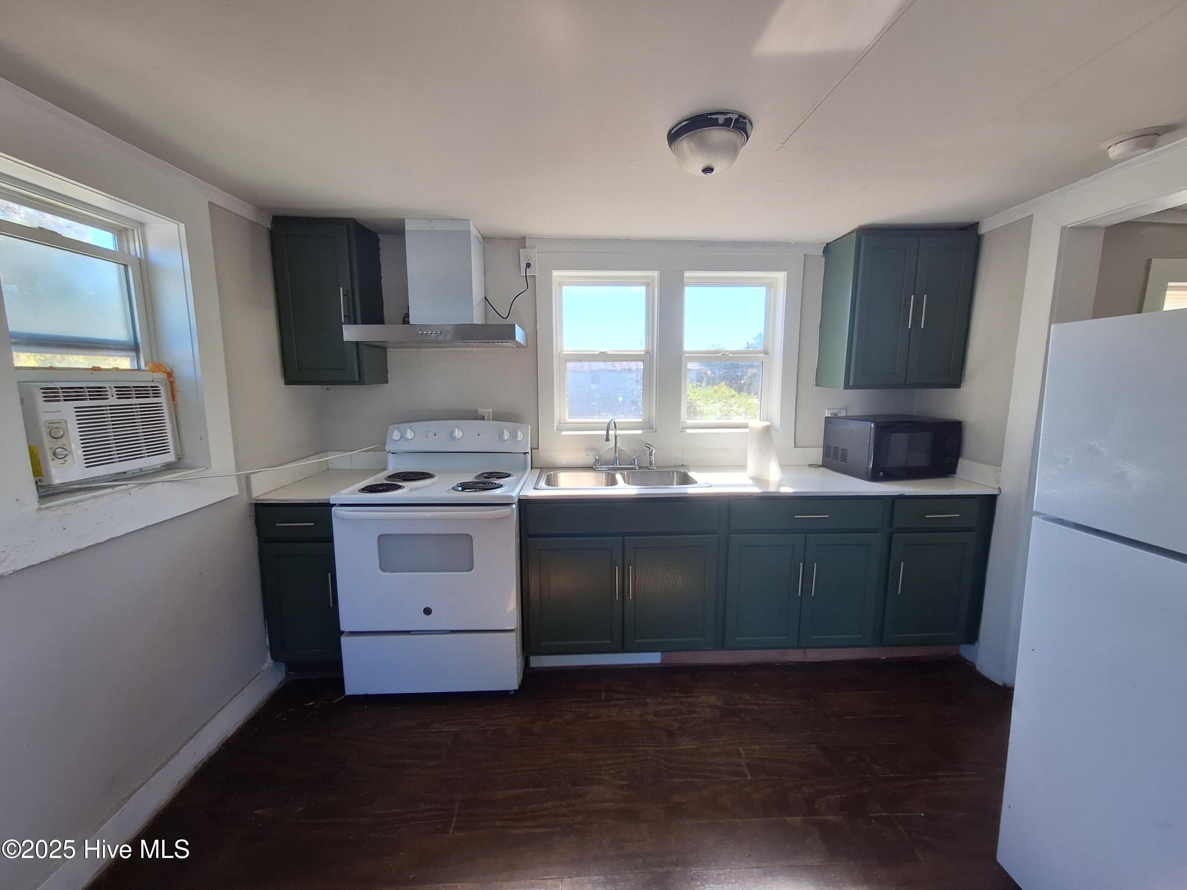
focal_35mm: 13
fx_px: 446
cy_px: 445
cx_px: 594
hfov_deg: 106.2
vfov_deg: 89.9
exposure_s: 1/120
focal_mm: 1.74
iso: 50
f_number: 2.2
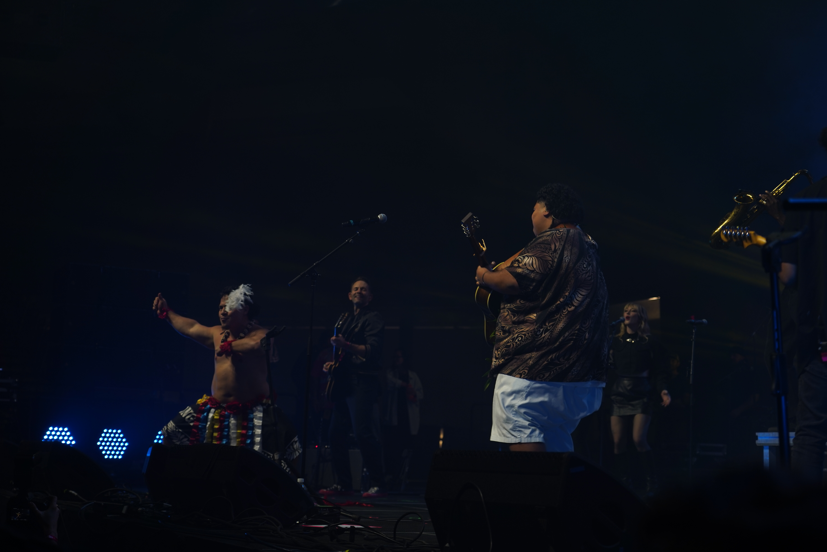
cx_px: 414
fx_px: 1470
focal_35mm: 64
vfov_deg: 21.2
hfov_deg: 31.4
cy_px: 276
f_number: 4
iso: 250
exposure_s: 1/80
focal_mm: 64
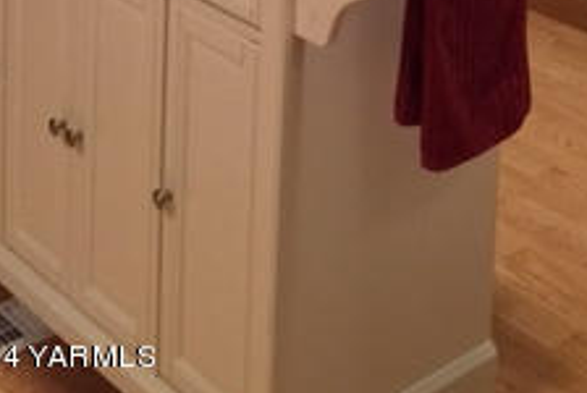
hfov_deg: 23.0
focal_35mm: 86
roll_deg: -3.8
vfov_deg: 13.4
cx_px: 537
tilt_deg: -4.9
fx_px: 1404
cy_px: -419
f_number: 2.2
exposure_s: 1/8
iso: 100
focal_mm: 4.15
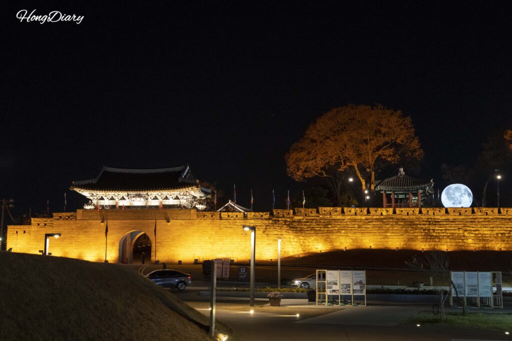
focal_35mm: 49
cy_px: 170
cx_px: 256
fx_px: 697
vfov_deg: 27.5
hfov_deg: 40.3
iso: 6400
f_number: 5.6
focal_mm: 49
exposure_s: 1/60
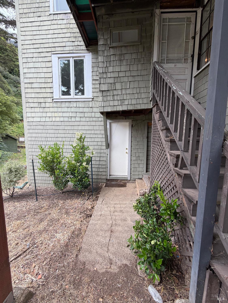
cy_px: 152
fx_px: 123
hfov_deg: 85.7
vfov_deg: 102.0
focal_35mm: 14
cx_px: 114
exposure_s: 1/135
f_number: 2.2
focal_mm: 2.22
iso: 40
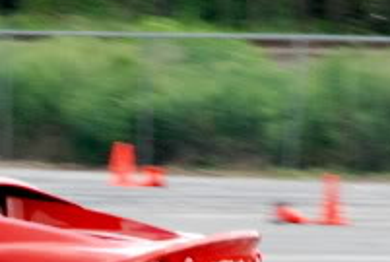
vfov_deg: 1.3
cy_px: 230
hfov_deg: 2.0
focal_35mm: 1030
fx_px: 11178
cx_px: -220
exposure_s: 1/200
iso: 640
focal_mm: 135
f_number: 11
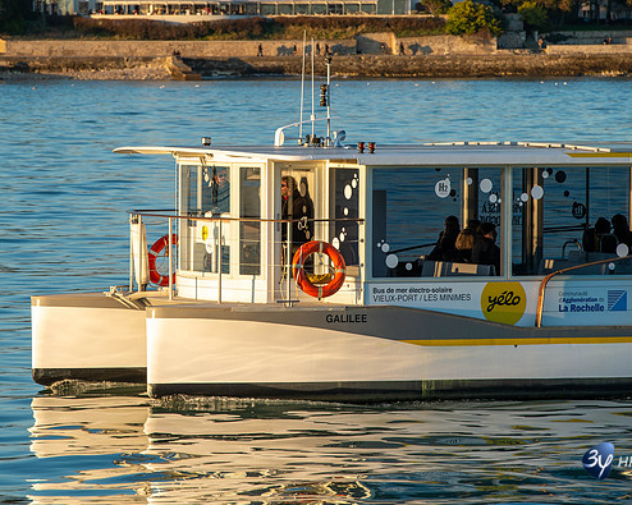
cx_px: 240
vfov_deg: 5.9
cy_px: 206
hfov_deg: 7.4
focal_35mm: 262
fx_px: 4900
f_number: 8
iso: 100
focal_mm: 195
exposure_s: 1/200
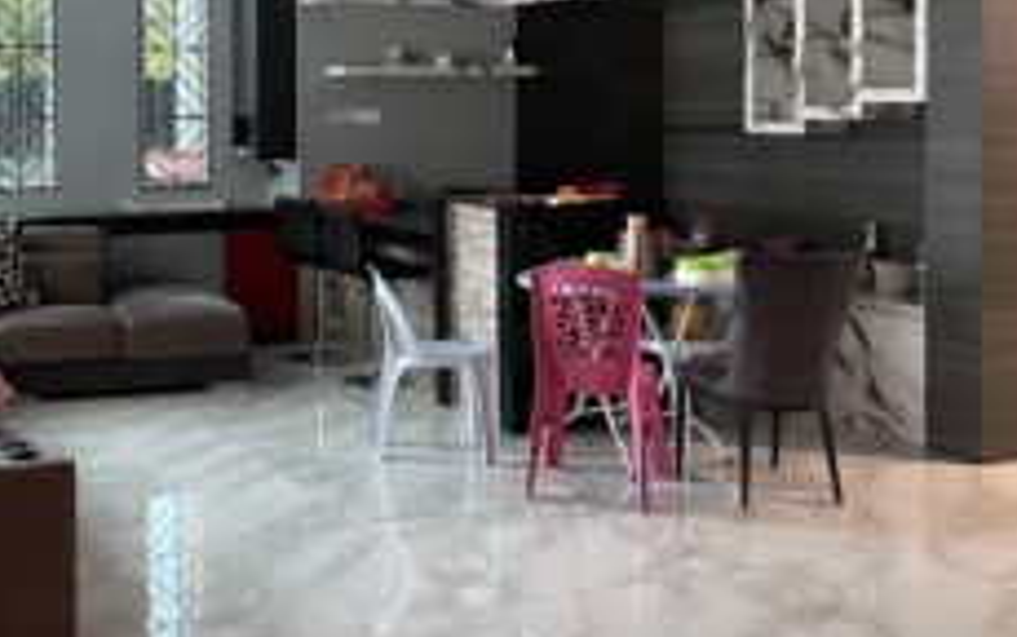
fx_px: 1276
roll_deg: -0.4
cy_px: 119
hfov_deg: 42.0
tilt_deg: -1.5
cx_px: 239
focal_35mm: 46
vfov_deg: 27.4
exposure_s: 1/50
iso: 500
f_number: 1.6
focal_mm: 5.1
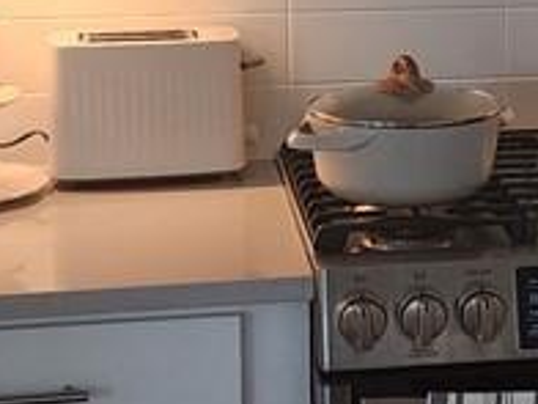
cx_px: 453
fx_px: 1865
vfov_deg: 12.2
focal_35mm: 120
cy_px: 27
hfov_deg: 16.3
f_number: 1.8
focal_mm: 6.4
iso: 160
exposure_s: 1/180
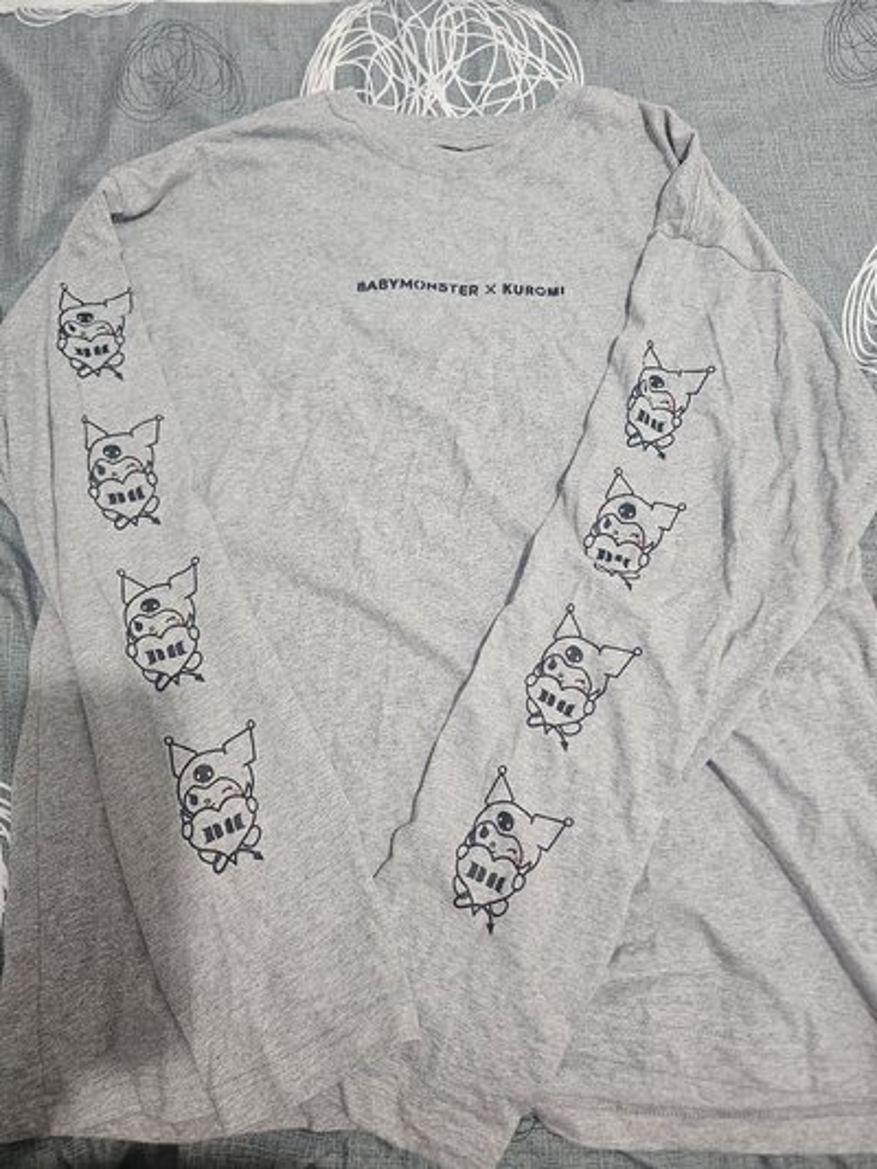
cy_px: 584
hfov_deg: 58.9
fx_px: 777
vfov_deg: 73.9
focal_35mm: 23
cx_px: 438
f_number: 1.7
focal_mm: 6.3
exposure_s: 1/60
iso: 640
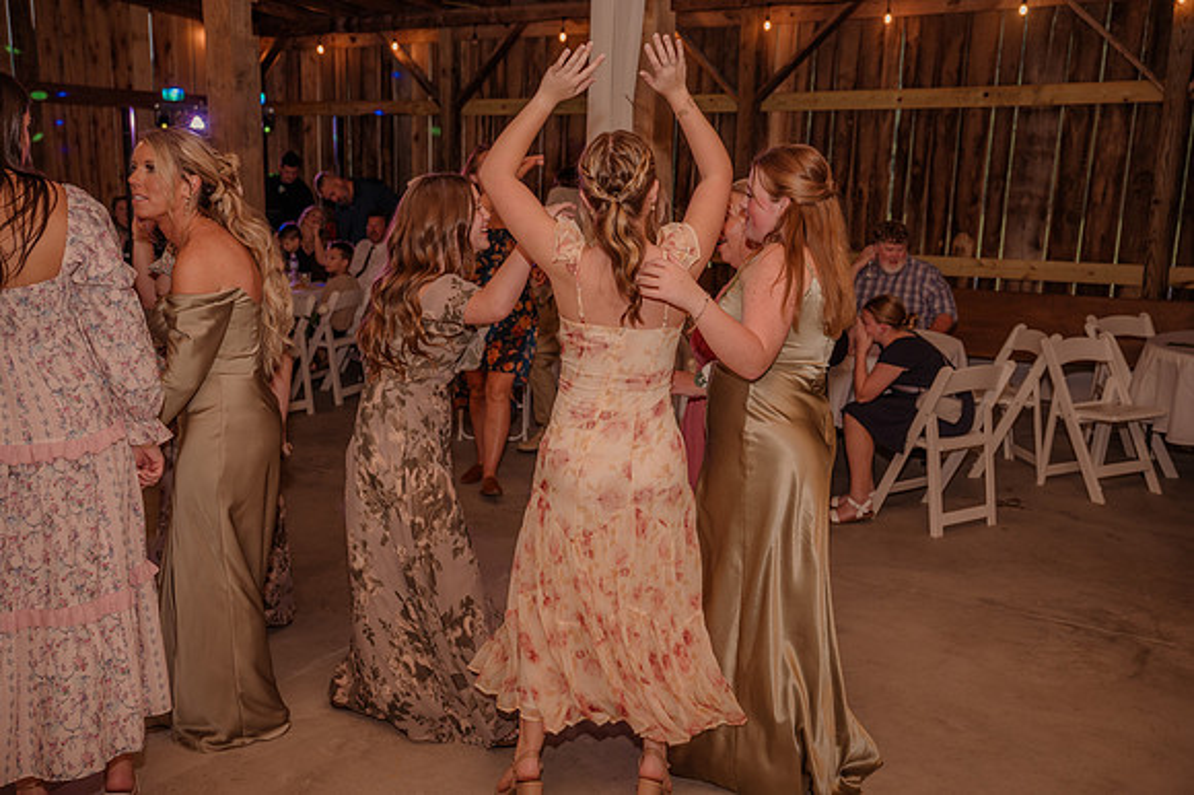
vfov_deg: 37.8
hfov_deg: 54.5
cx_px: 597
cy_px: 398
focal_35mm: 35
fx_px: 1160
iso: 320
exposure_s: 1/200
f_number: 4
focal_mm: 35
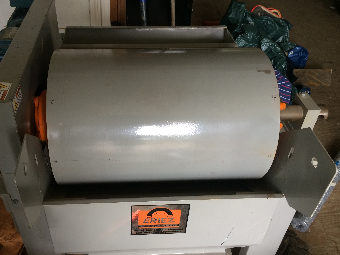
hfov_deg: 53.8
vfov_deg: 41.8
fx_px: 334
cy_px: 127
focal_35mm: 34
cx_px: 146
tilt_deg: -39.9
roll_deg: -2.4
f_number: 2.2
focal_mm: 4.15
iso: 100
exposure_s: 1/30
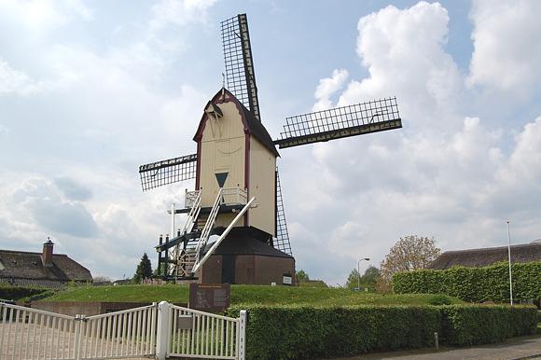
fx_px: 496
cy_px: 180
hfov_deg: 57.3
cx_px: 270
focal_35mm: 33
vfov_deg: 39.9
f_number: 11
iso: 200
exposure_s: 1/500
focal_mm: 22
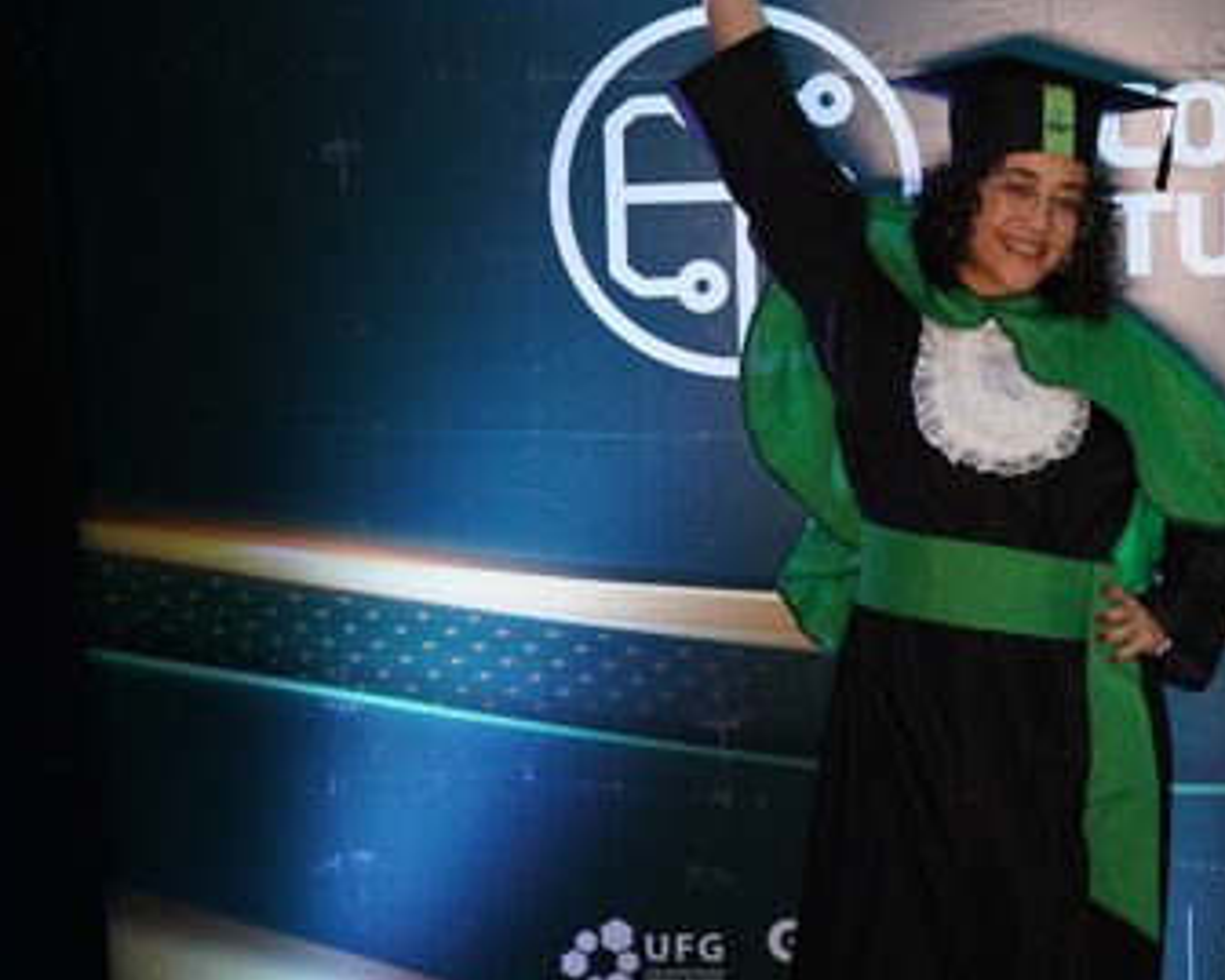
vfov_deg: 22.7
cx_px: 933
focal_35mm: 67
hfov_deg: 27.9
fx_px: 2430
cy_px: 284
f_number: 4
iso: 1600
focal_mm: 40
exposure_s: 1/160
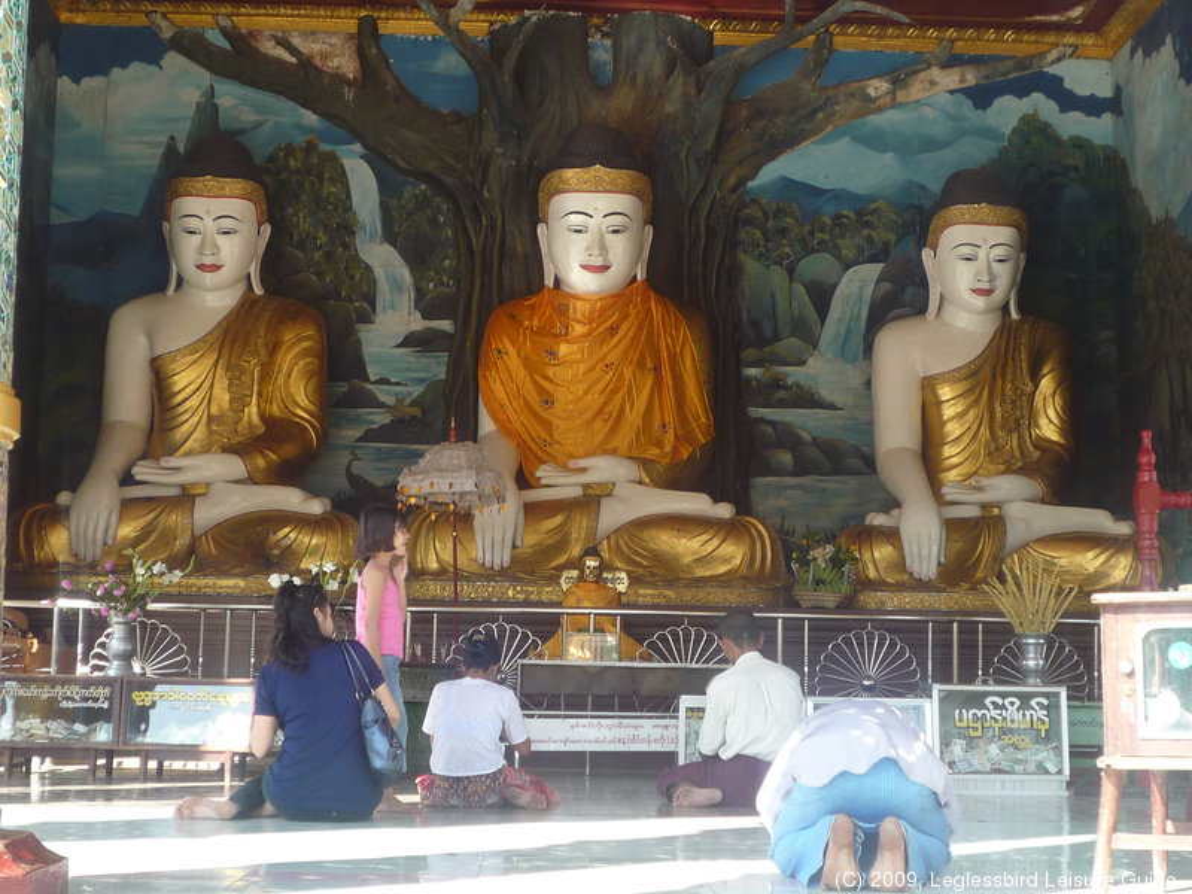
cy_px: 447
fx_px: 2032
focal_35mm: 59
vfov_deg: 24.8
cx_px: 596
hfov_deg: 32.7
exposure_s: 1/100
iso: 100
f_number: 4.1
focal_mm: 7.3
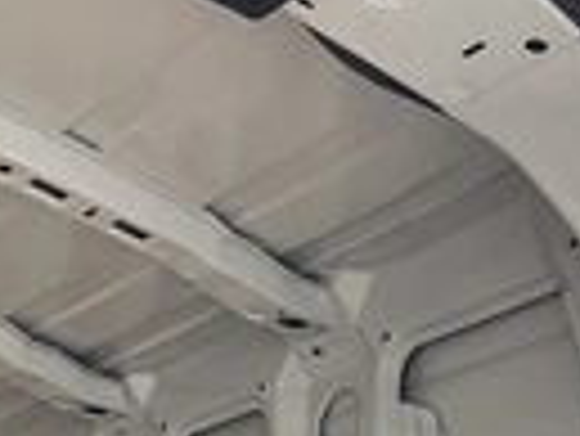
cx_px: 211
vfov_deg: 15.5
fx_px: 1509
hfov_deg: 21.7
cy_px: 589
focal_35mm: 90
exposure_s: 1/122
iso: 25
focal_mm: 3
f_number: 1.8
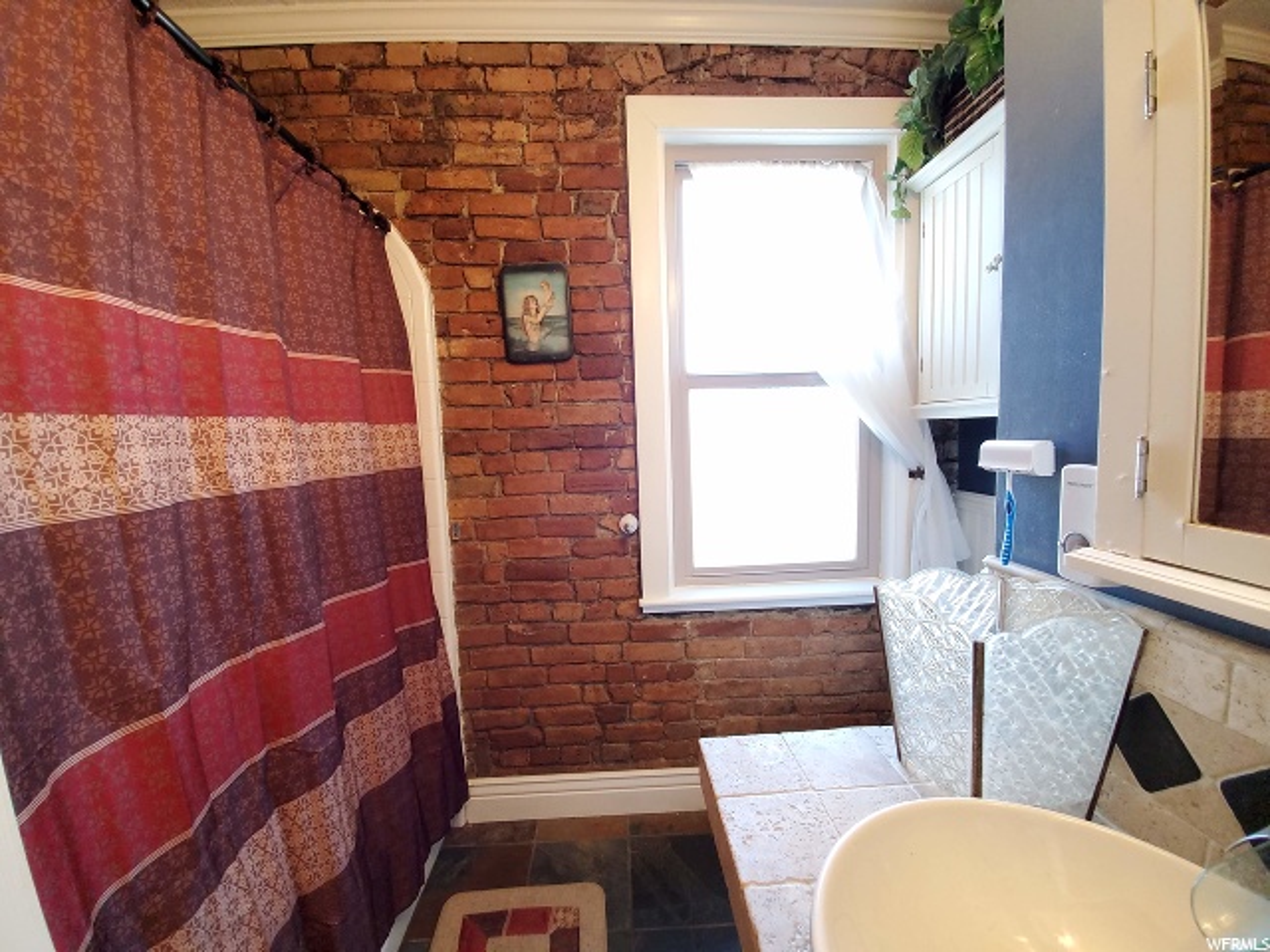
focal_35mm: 13
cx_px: 635
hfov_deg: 106.2
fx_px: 477
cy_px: 476
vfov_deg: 89.9
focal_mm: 1.8
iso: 559
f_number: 2.2
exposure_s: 1/60
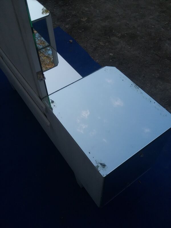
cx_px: 86
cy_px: 114
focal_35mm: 31
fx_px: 204
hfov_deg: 45.4
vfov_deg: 58.4
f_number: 2.2
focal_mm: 3.3
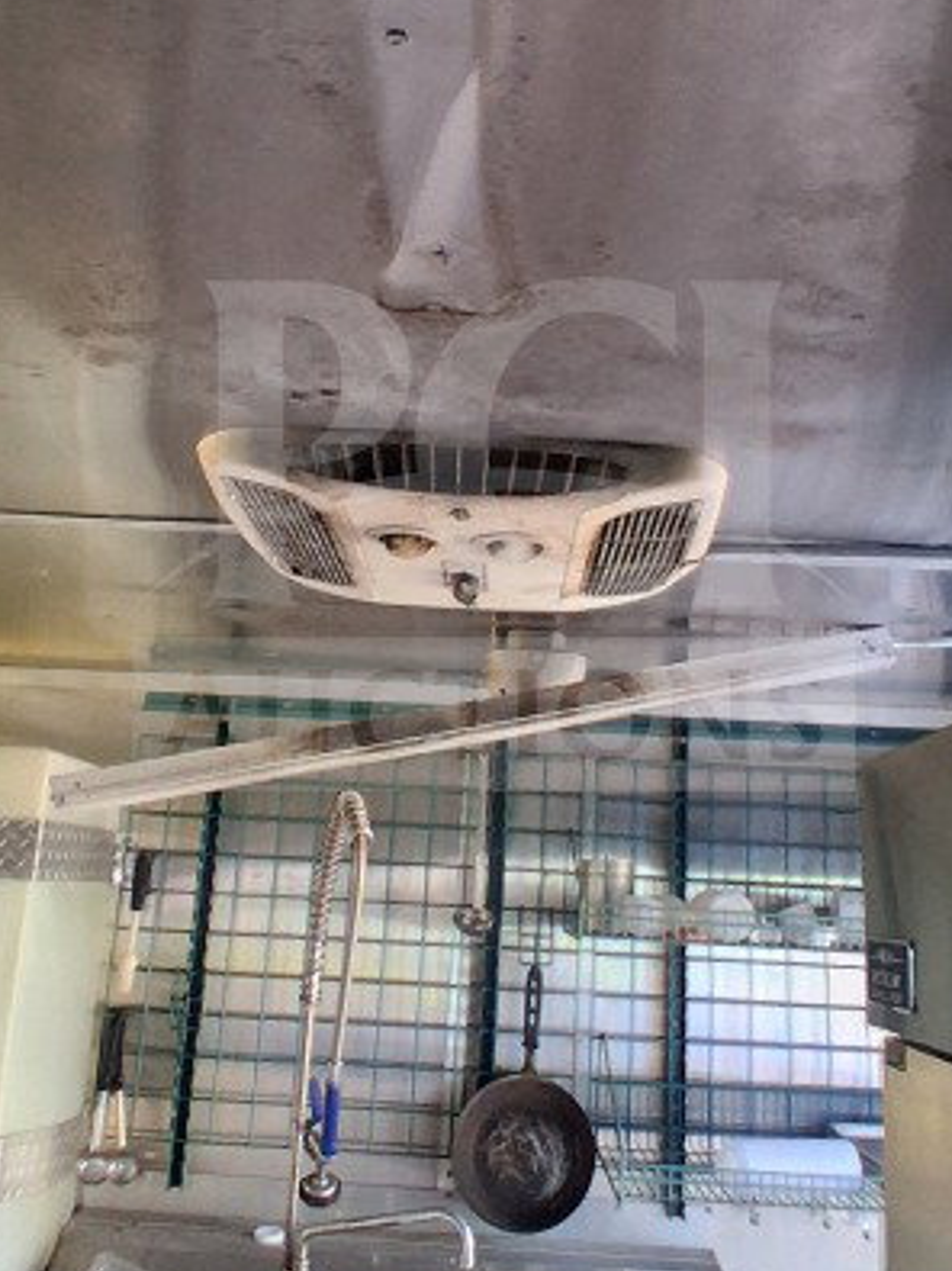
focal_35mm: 35
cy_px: 536
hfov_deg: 40.7
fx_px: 1284
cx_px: 492
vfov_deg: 52.4
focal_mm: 1.4
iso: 200
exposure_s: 1/40
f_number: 2.2
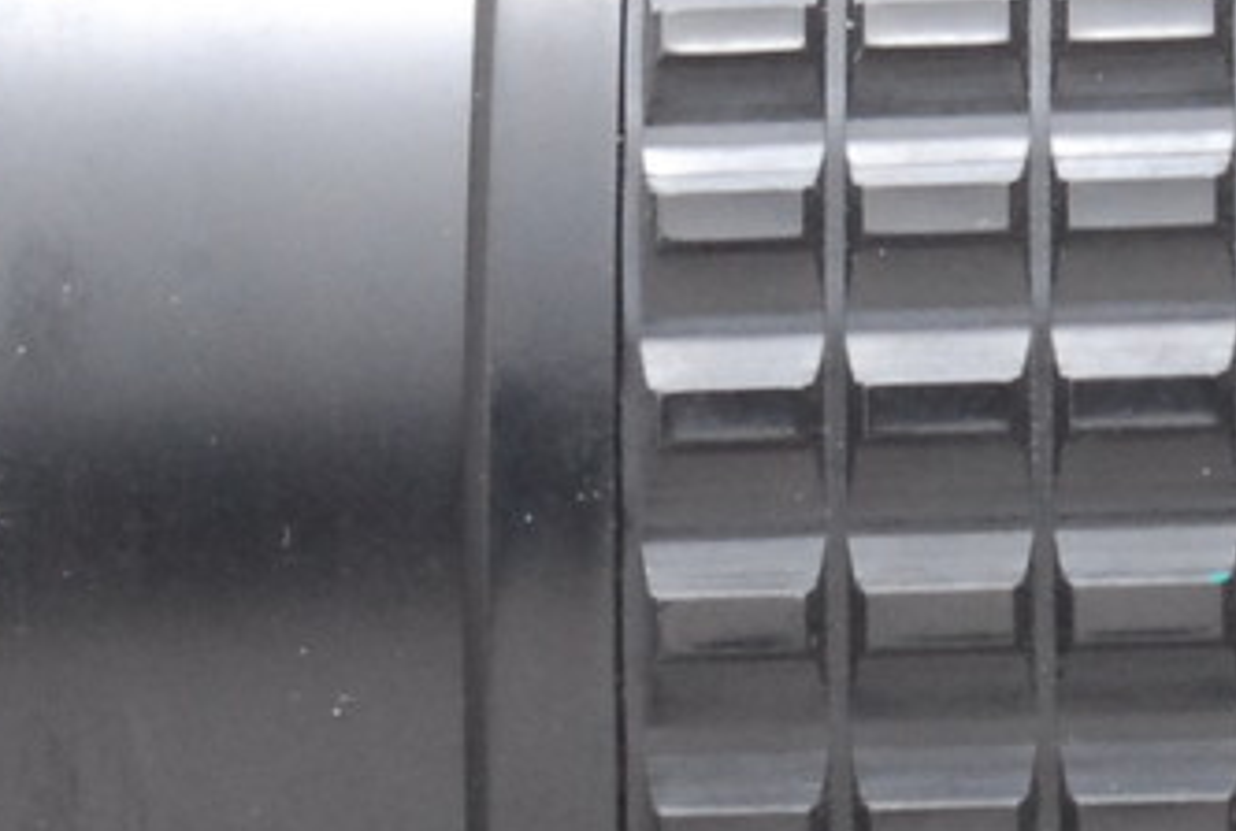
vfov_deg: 3.5
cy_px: 1046
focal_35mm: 396
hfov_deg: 5.2
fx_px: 13647
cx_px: 1429
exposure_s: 1/250
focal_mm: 55
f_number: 20
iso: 800
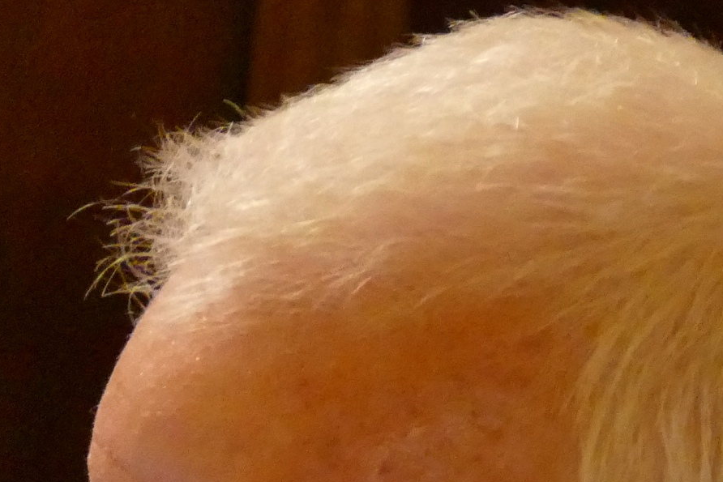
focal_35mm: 379
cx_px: -51
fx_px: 7612
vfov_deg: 3.6
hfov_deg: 5.4
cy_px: 1010
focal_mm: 31.83
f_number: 3.8
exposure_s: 1/125
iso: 3200
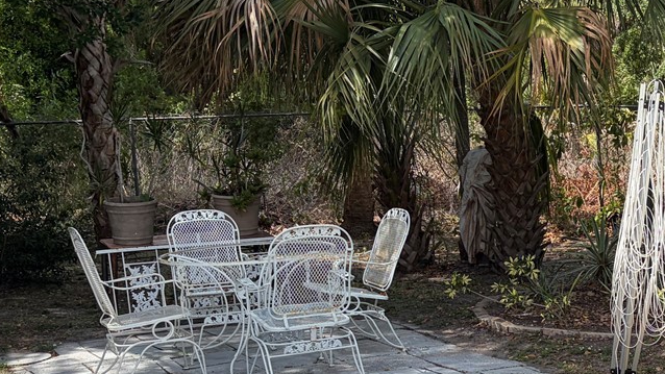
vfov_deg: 16.8
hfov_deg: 28.8
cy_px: 329
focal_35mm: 71
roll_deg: +2.6
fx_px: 1252
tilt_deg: -9.3
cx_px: 574
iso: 50
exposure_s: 1/3448
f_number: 1.6
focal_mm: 5.96
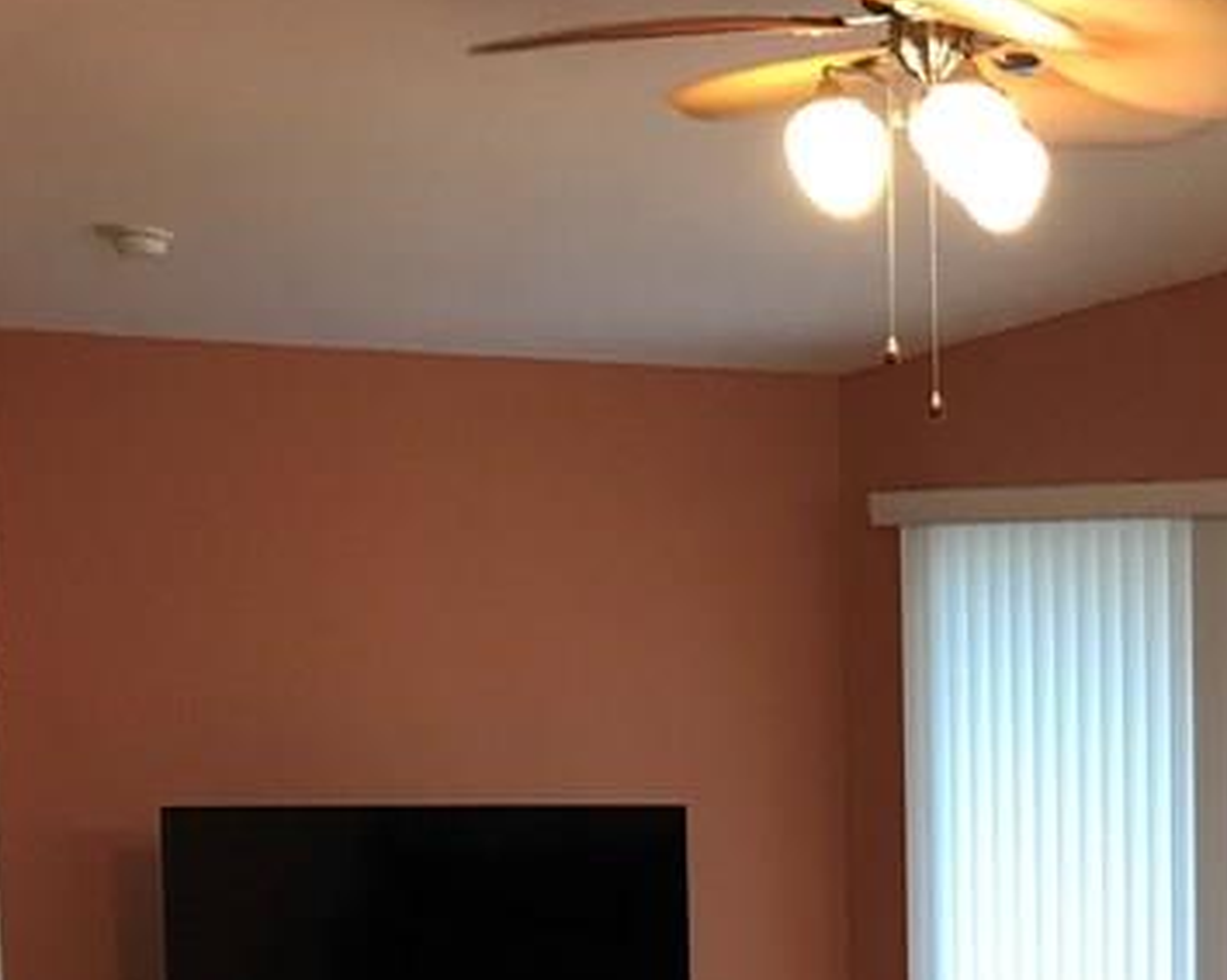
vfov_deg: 18.8
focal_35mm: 79
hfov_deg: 22.0
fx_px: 2868
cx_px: 1532
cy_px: 1028
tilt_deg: -5.5
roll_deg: +0.3
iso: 40
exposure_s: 1/17
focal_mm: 3.99
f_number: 1.8
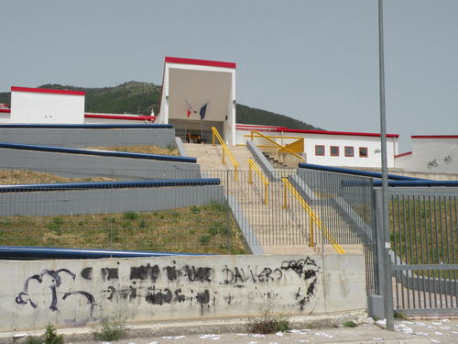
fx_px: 556
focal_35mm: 42
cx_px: 229
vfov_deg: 34.3
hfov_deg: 44.8
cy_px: 172
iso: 64
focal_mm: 7.4
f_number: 7.1
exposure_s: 1/287
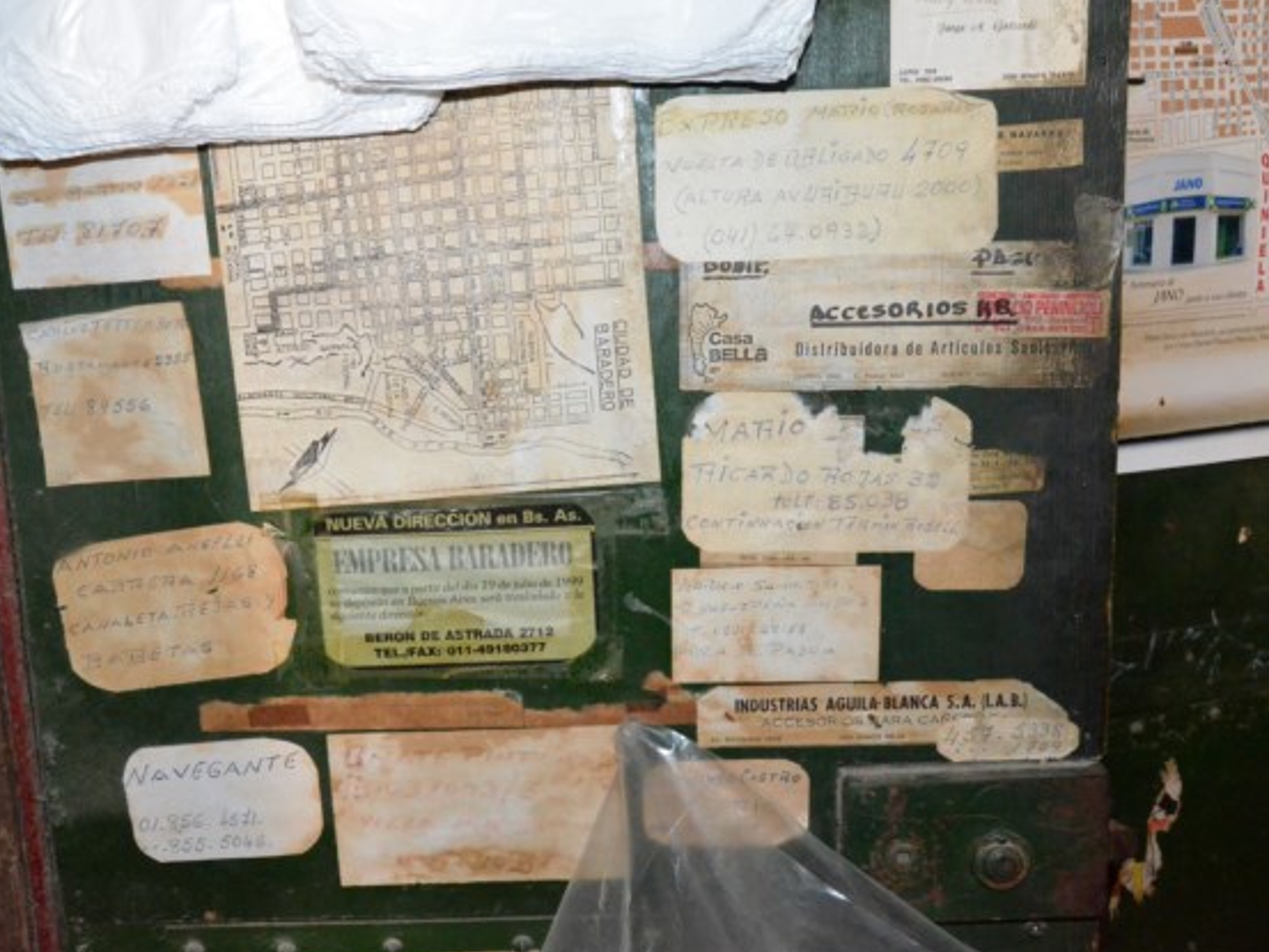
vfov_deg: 36.0
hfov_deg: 46.7
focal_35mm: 40
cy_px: 477
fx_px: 1467
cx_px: 560
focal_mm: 24
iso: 6400
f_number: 8
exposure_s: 1/60
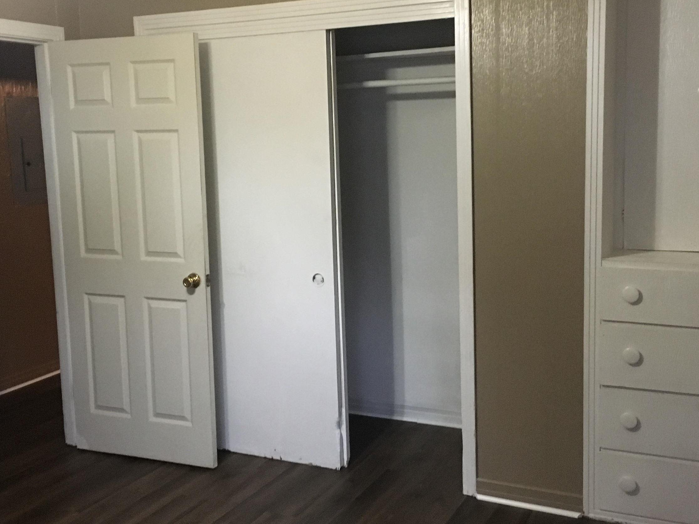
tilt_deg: -6.5
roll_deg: +1.4
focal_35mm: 40
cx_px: 371
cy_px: 239
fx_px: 808
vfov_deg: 35.9
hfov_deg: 46.8
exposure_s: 1/15
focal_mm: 4.15
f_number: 2.2
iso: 320
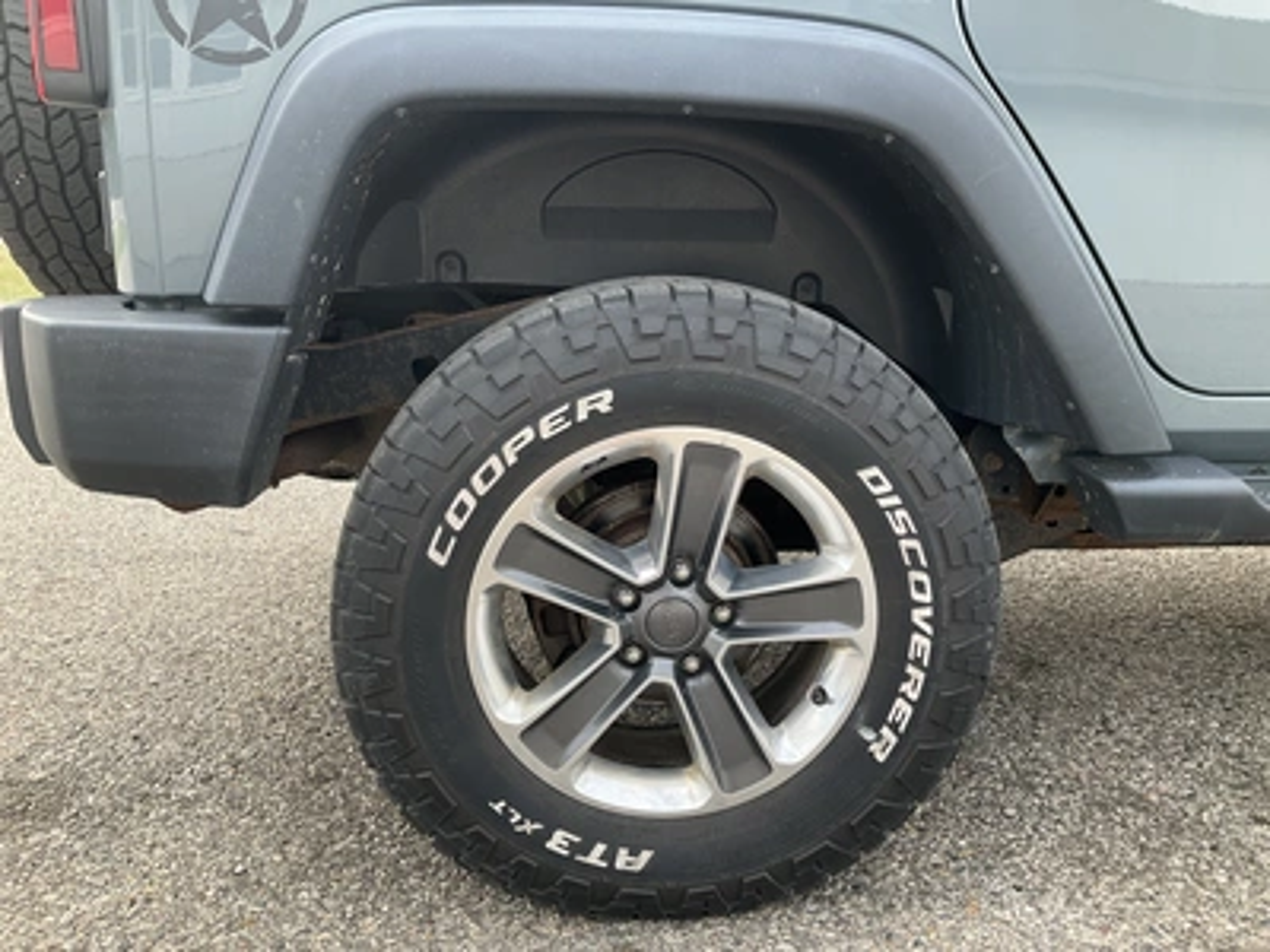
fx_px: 1064
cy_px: 476
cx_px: 635
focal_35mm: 29
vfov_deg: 48.2
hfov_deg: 61.7
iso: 20
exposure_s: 1/160
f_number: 1.8
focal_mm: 3
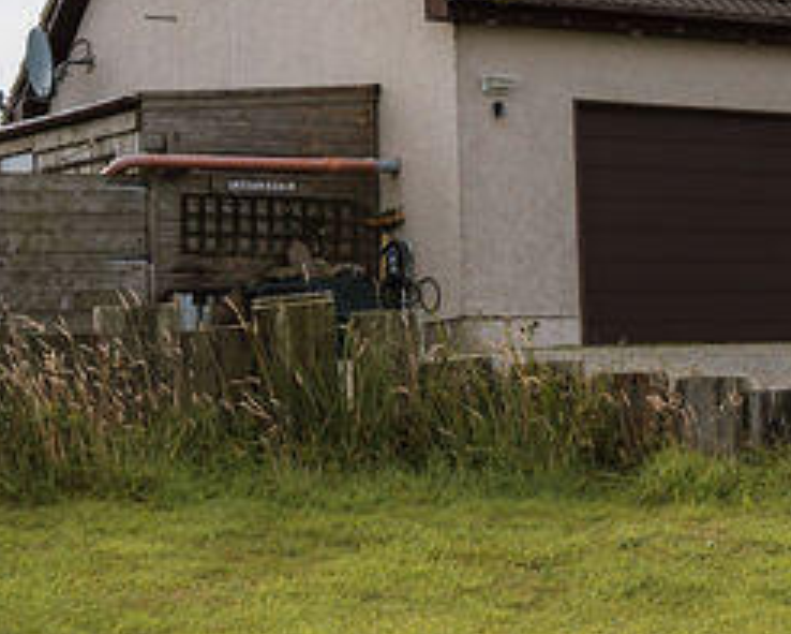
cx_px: 1355
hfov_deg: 13.2
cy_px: 74
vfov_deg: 11.5
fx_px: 3115
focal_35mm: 133
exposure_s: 1/1600
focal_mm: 24
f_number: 3.2
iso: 100
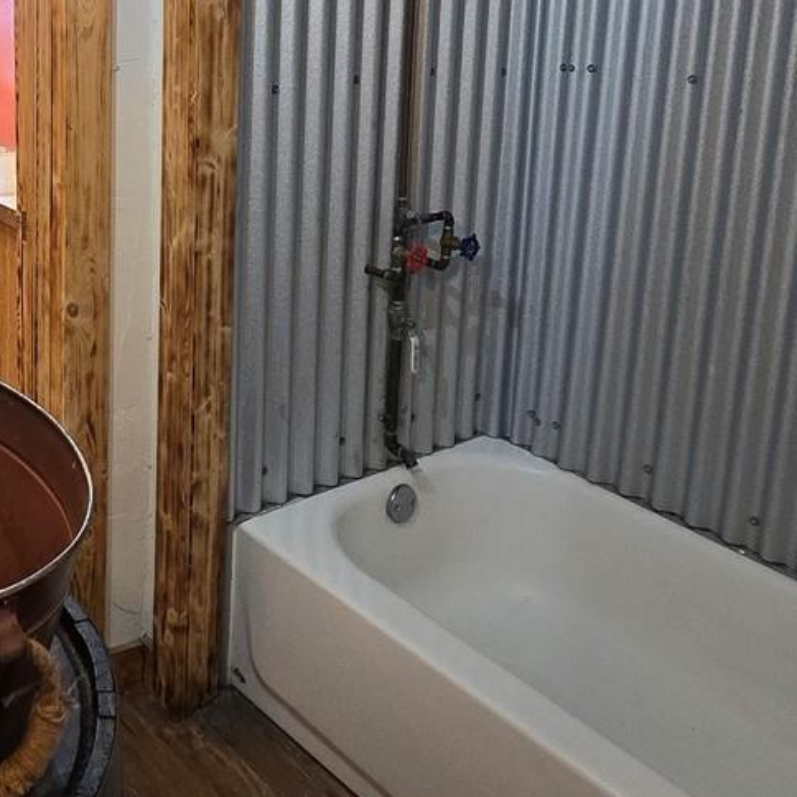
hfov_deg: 40.4
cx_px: 72
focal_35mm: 38
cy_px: 117
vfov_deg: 41.2
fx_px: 990
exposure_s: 1/60
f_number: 2.2
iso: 320
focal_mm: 2.2
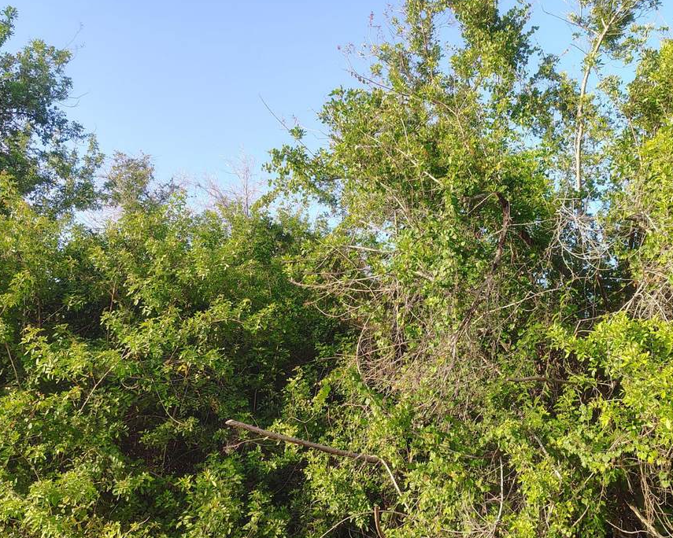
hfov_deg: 51.3
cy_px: 305
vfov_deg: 42.1
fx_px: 697
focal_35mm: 35
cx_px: 393
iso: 100
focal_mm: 5.56
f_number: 1.8
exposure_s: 1/205
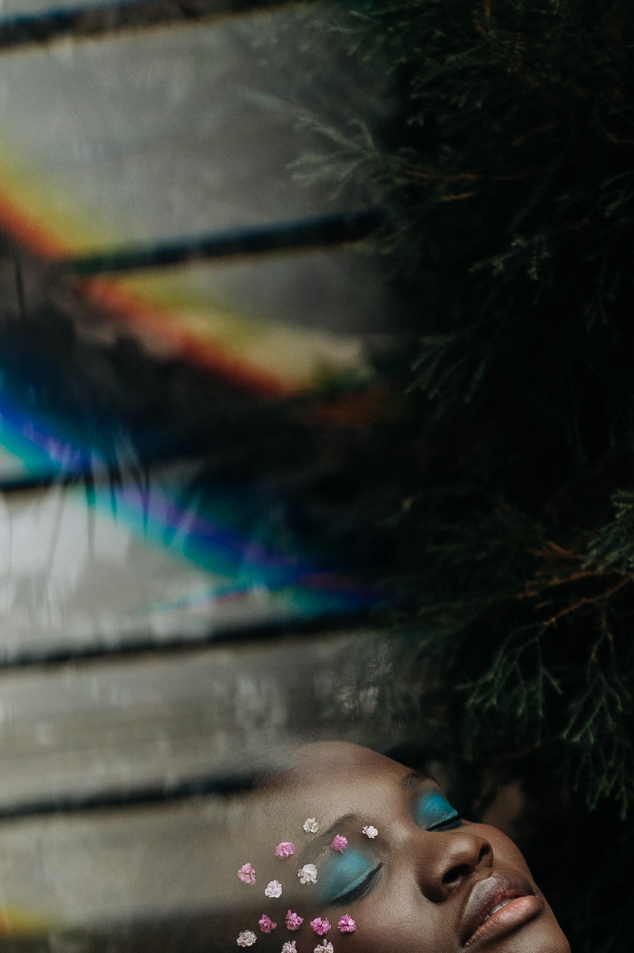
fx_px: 2883
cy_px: 893
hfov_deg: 12.5
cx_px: 137
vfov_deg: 18.4
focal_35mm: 109
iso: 400
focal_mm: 50
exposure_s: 1/250
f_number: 3.5
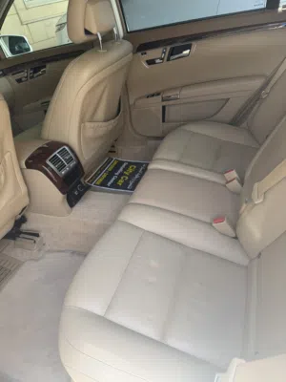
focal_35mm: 24
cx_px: 143
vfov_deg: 71.6
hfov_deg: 56.8
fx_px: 264
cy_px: 191
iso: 50
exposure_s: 1/121
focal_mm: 6.76
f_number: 1.78
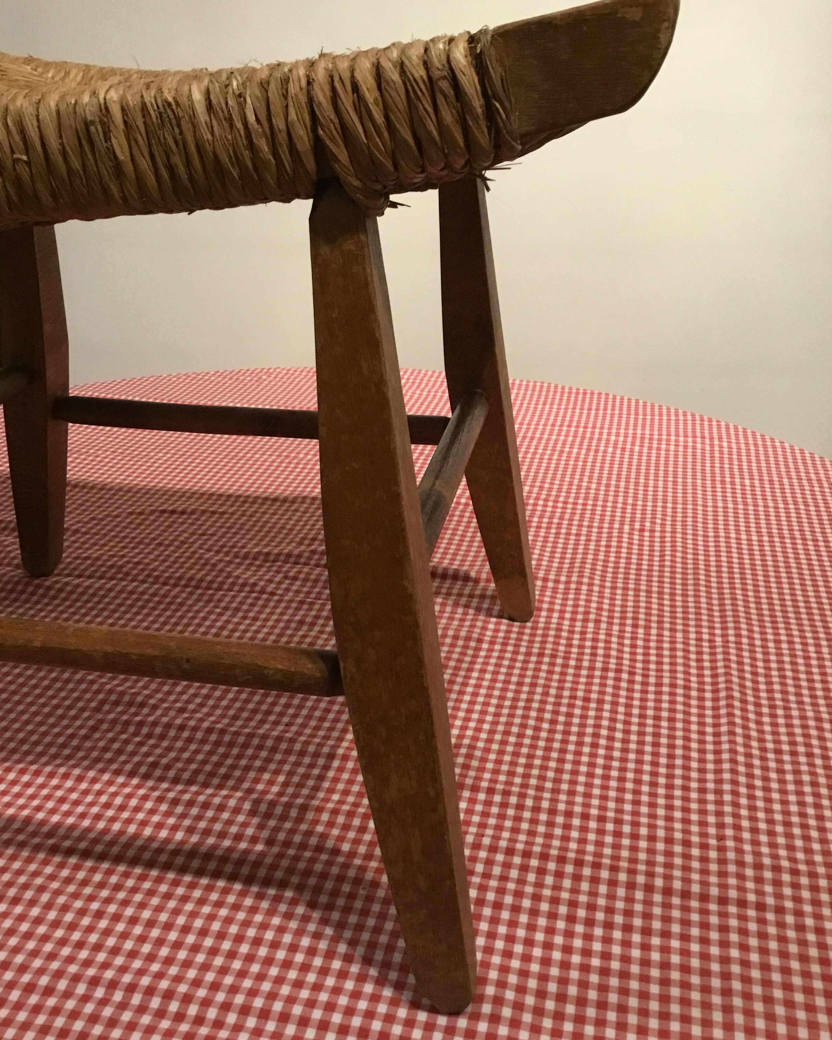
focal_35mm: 33
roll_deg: -0.3
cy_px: 509
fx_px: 1016
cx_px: 410
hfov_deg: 44.5
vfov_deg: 54.2
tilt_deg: -23.5
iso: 200
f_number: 2.4
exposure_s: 1/25
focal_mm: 3.3
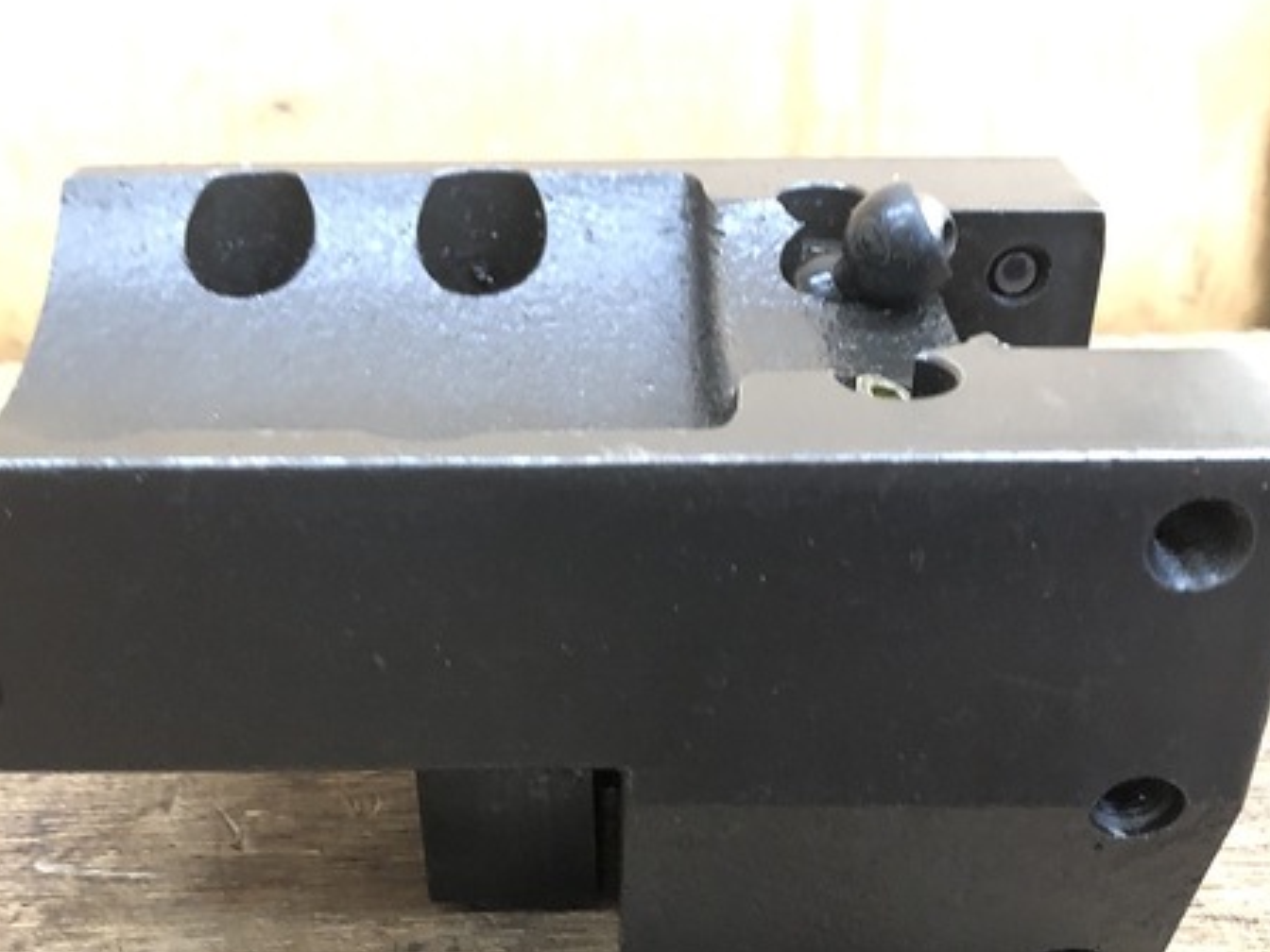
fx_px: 1468
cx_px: 564
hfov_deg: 46.7
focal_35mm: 40
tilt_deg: -32.1
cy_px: 604
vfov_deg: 35.7
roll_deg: +0.4
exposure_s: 1/30
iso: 500
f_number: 1.8
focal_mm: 3.99
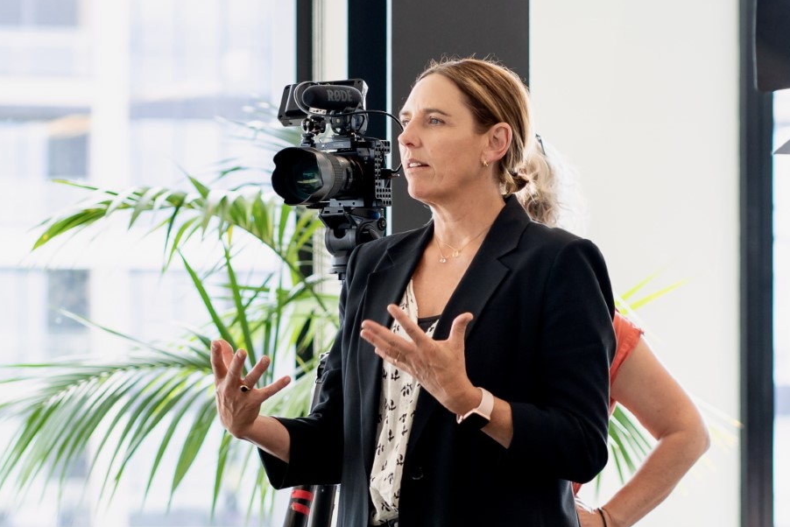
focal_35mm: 228
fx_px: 5005
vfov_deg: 6.0
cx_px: 256
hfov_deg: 9.0
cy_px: 329
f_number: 2.8
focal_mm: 85
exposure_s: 1/250
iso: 500
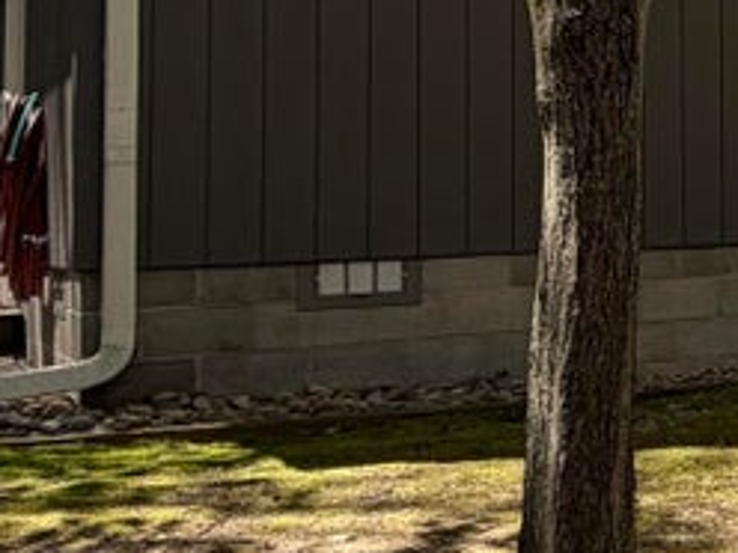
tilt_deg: +4.3
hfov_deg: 20.2
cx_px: 1222
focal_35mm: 77
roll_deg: +2.7
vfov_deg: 18.9
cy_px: 83
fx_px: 1642
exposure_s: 1/502
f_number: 2.2
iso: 50
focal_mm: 2.22
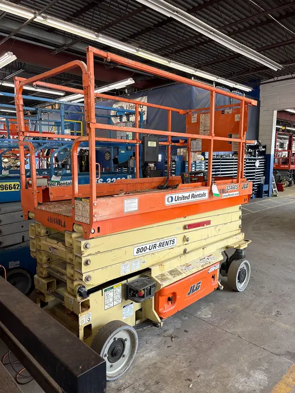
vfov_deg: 67.3
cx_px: 148
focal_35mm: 26
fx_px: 295
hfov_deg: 53.1
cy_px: 196
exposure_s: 1/122
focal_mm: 5.96
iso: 125
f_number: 1.6
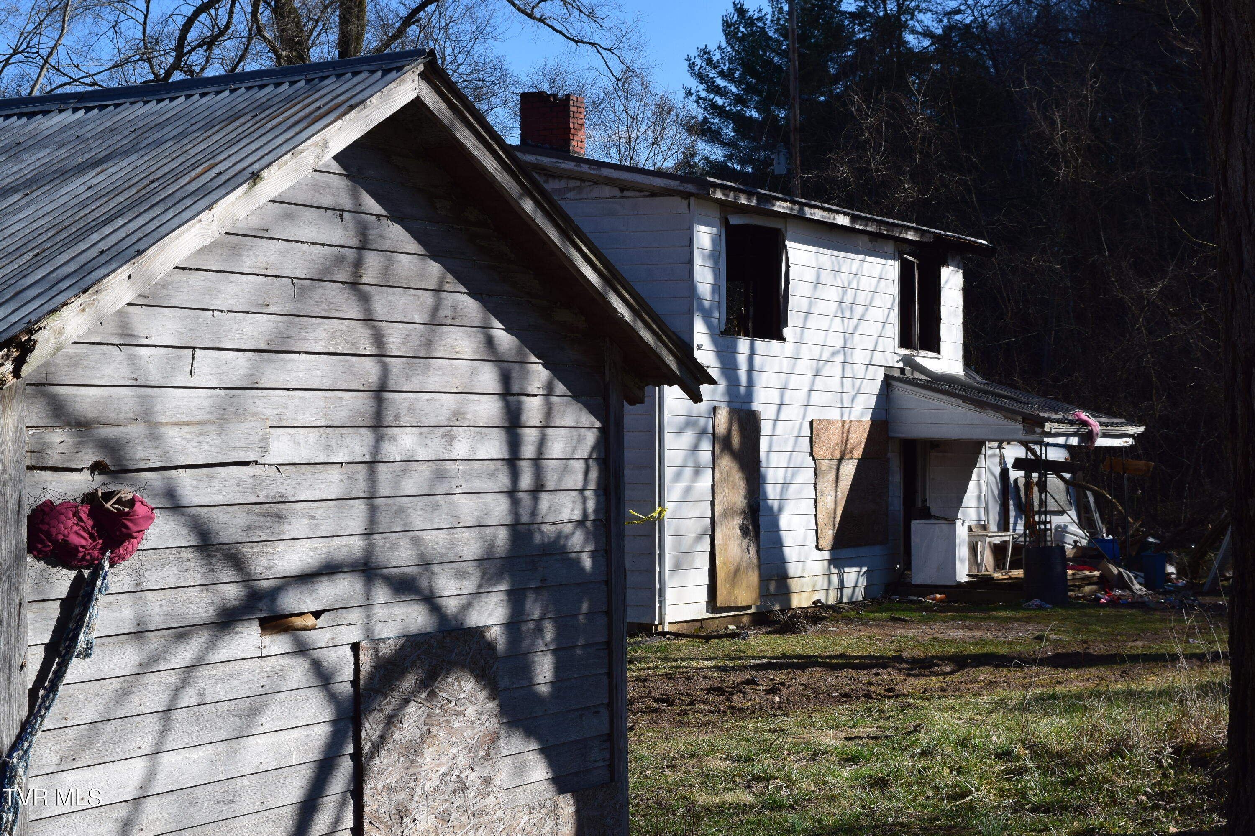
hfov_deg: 28.1
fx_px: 2510
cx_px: 628
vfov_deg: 18.9
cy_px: 418
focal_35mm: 72
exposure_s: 1/500
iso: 320
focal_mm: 48
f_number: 11
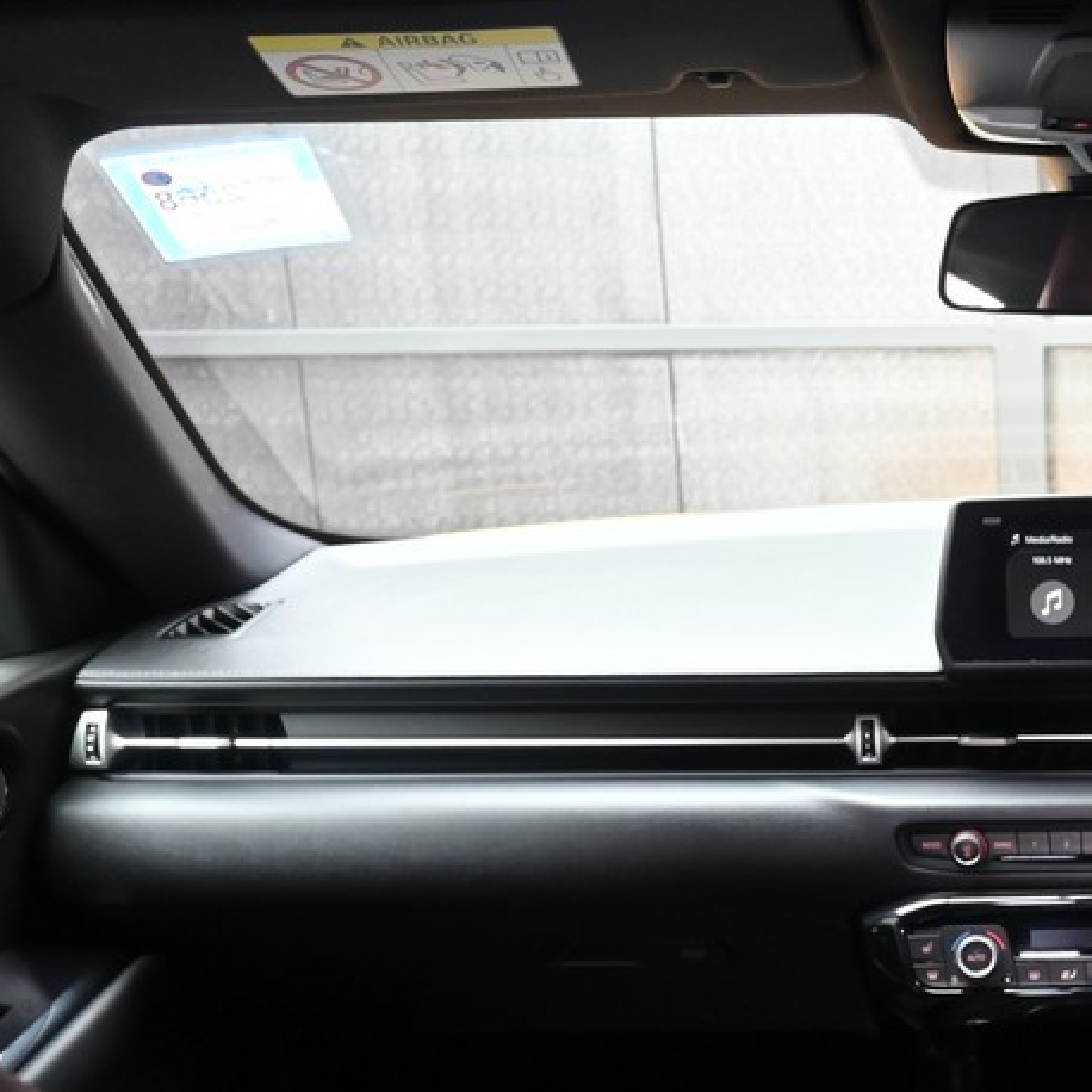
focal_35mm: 49
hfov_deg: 31.2
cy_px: 838
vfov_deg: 33.9
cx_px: 1171
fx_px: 1749
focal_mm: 16
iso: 1600
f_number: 6.7
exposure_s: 1/30
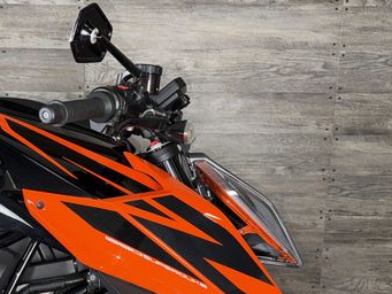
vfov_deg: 32.1
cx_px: 113
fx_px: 510
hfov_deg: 41.2
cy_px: 175
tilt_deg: -10.0
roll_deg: -0.5
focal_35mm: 45
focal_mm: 6.76
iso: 64
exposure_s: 1/30
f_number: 1.78
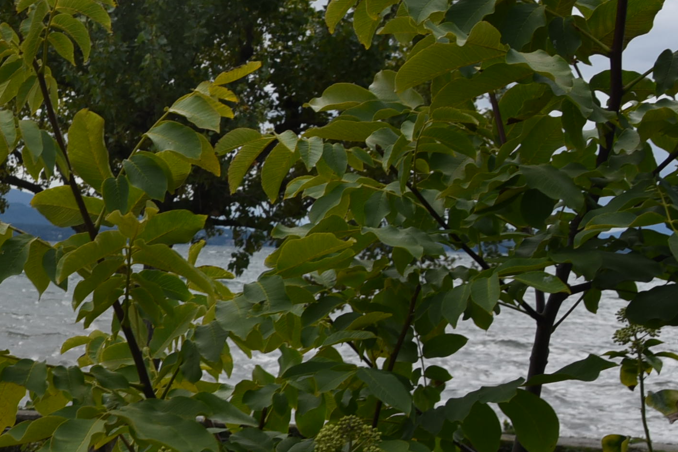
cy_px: 172
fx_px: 2053
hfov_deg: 16.7
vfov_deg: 12.6
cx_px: -387
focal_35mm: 109
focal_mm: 34
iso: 200
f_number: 10
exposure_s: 1/400
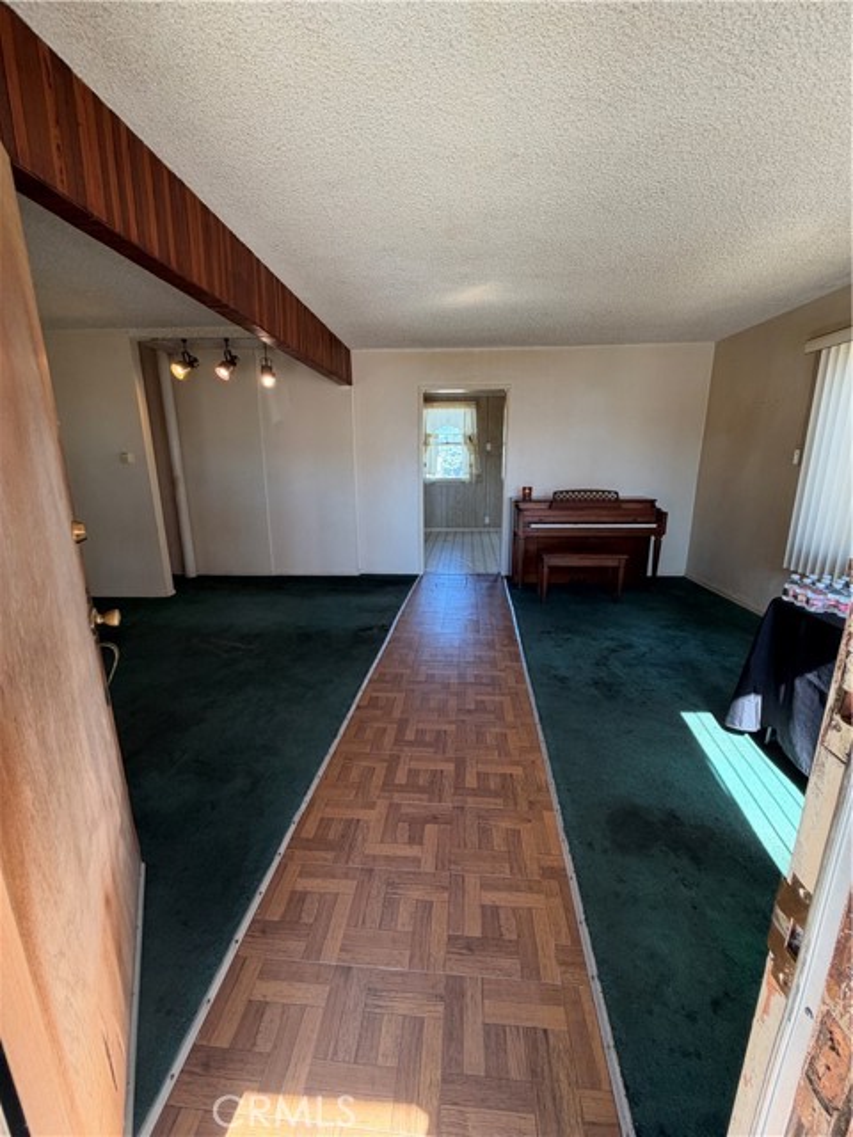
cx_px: 426
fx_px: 460
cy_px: 568
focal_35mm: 14
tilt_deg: -12.5
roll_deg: +0.9
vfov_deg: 102.1
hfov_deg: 85.7
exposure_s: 1/121
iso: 200
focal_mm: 2.22
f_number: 2.2
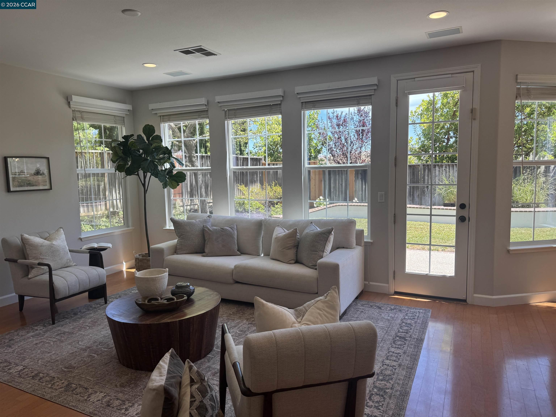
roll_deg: +1.1
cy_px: 208
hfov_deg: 71.6
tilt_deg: -6.8
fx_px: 385
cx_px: 278
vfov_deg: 56.8
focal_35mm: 24
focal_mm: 6.76
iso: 80
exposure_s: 1/314
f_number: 1.78
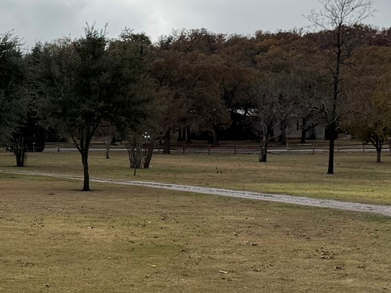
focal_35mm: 91
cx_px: 17
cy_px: 201
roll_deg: -1.9
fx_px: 1028
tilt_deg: -2.3
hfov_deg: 20.9
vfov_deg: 16.2
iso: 100
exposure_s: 1/9091
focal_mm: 6.76
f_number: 1.78
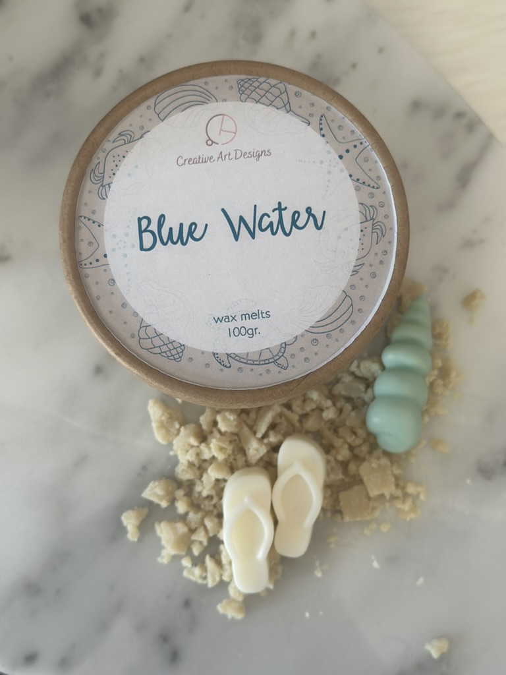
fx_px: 936
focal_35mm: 48
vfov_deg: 39.7
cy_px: 338
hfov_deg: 30.3
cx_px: 253
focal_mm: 6.86
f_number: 1.78
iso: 125
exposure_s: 1/65
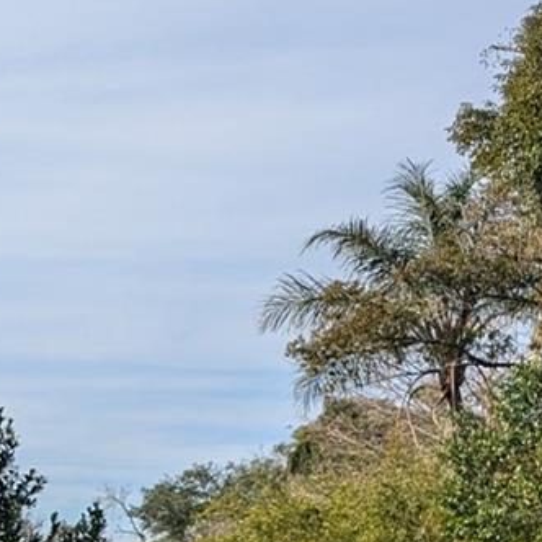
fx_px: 1807
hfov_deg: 13.6
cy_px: 601
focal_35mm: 102
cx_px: -656
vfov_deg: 16.5
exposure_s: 1/897
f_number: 1.68
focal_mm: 6.9
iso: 21
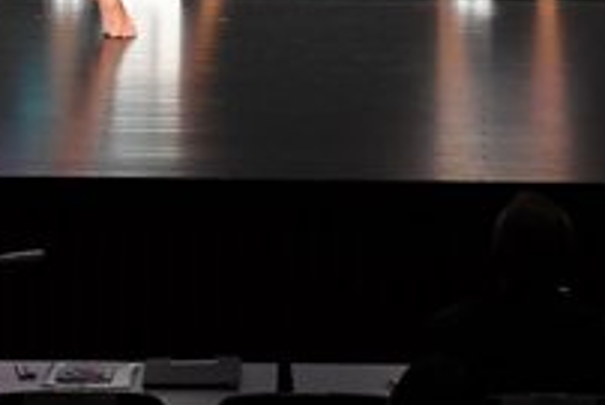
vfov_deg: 2.4
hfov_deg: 3.6
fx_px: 9468
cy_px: -171
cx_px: -322
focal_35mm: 563
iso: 2500
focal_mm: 98
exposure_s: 1/400
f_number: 5.6
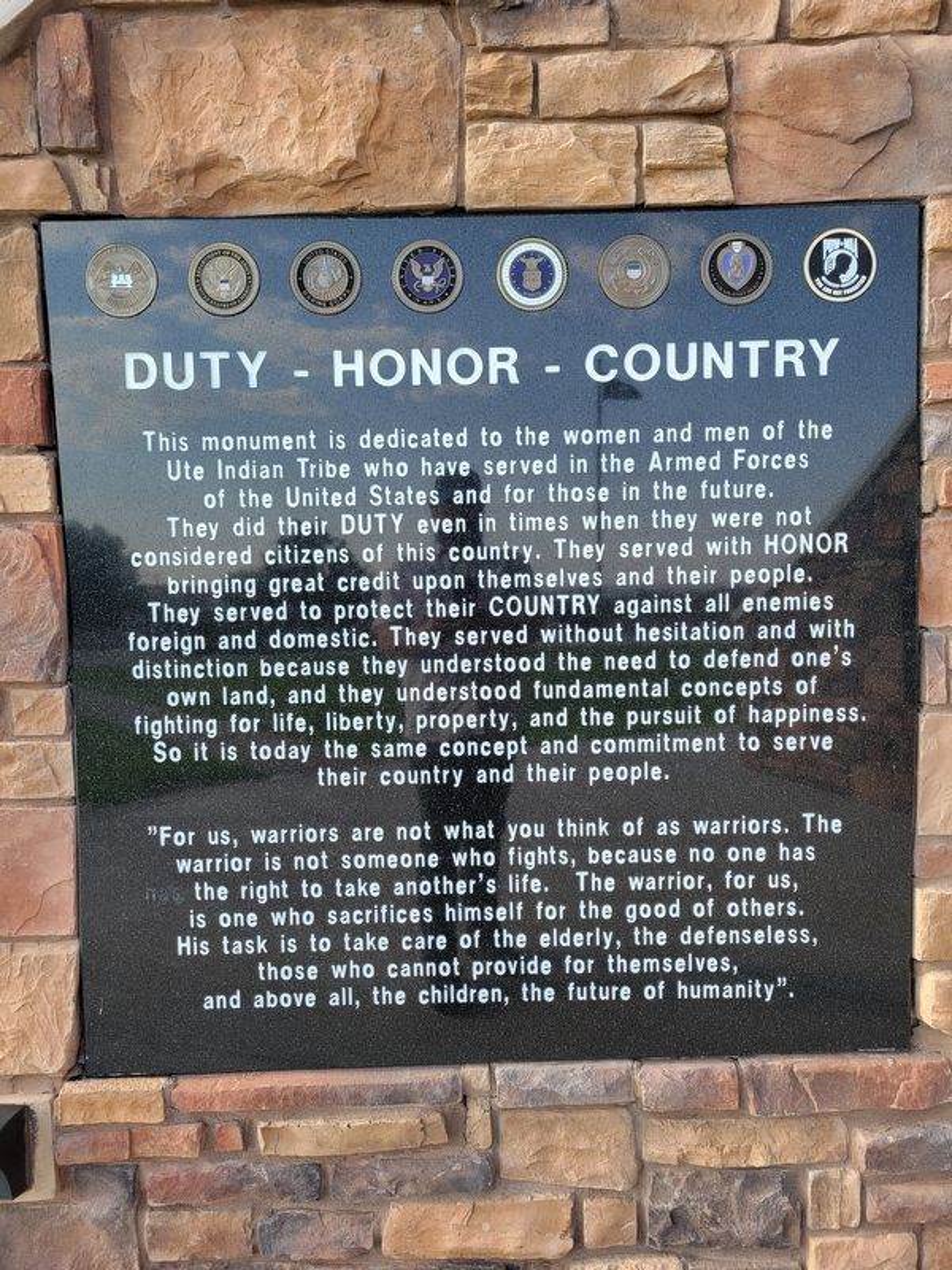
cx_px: 476
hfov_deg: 53.1
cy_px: 635
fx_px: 953
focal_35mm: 26
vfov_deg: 67.3
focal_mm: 5.4
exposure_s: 1/377
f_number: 1.8
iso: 40
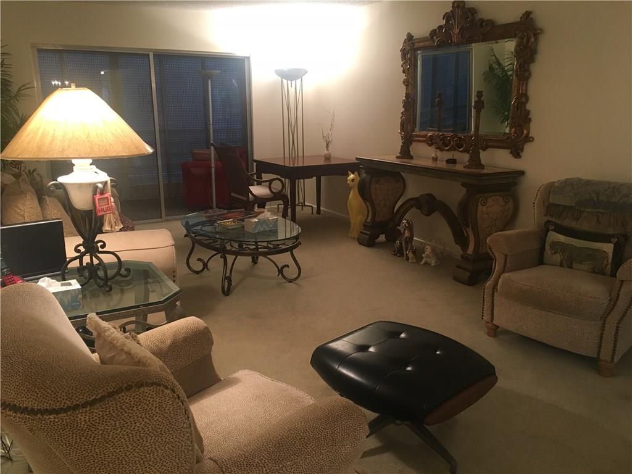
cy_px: 237
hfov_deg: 61.7
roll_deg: -1.4
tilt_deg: -13.0
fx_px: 529
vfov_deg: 48.2
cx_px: 316
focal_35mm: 29
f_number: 2.2
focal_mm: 4.15
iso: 125
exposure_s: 1/30
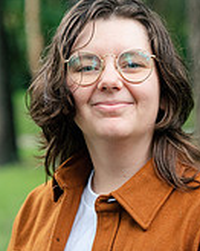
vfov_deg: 10.6
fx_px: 1333
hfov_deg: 8.6
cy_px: 245
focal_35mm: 180
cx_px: 105
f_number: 2.8
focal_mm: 70
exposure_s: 1/500
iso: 1000
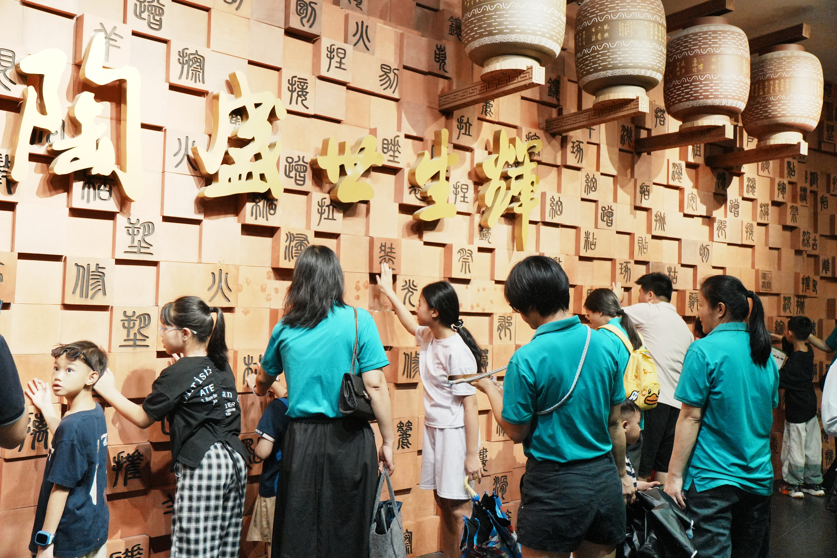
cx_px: 418
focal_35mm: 33
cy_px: 279
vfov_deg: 40.0
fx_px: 767
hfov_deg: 57.2
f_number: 2.8
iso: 2500
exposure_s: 1/125
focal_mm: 22
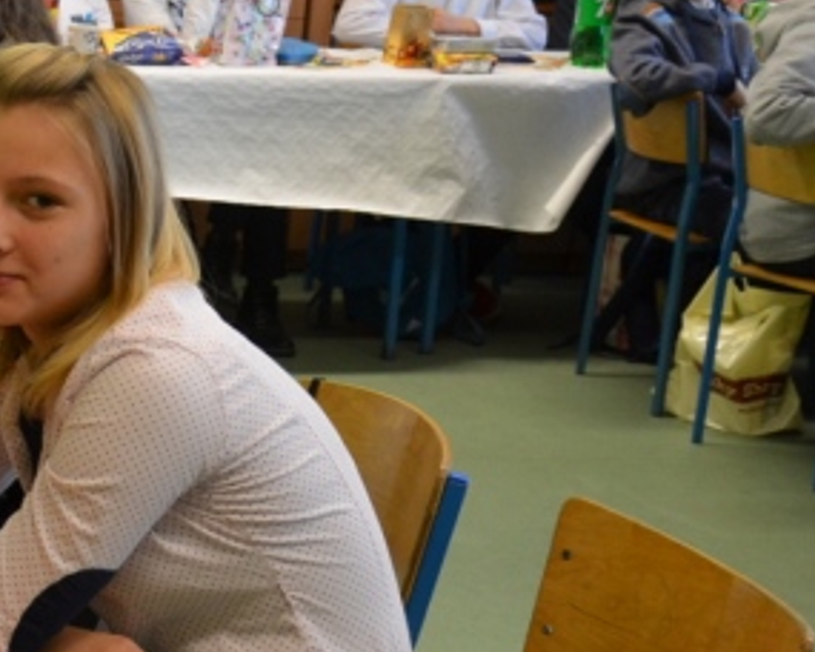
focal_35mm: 91
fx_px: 2195
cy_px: 326
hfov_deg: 18.0
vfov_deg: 16.9
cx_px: -509
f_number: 4
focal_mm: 18
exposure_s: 1/60
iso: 640
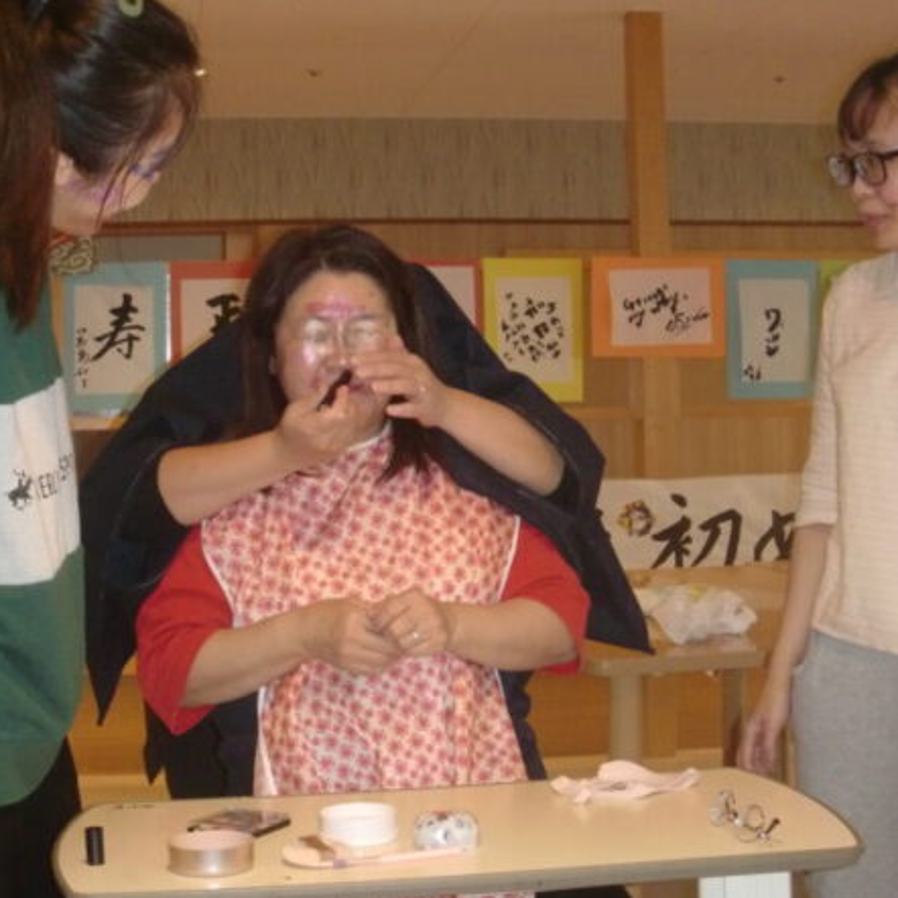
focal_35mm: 60
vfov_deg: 28.6
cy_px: 455
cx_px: 341
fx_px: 1761
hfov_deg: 28.5
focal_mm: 8.68
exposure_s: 1/60
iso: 400
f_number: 4.2
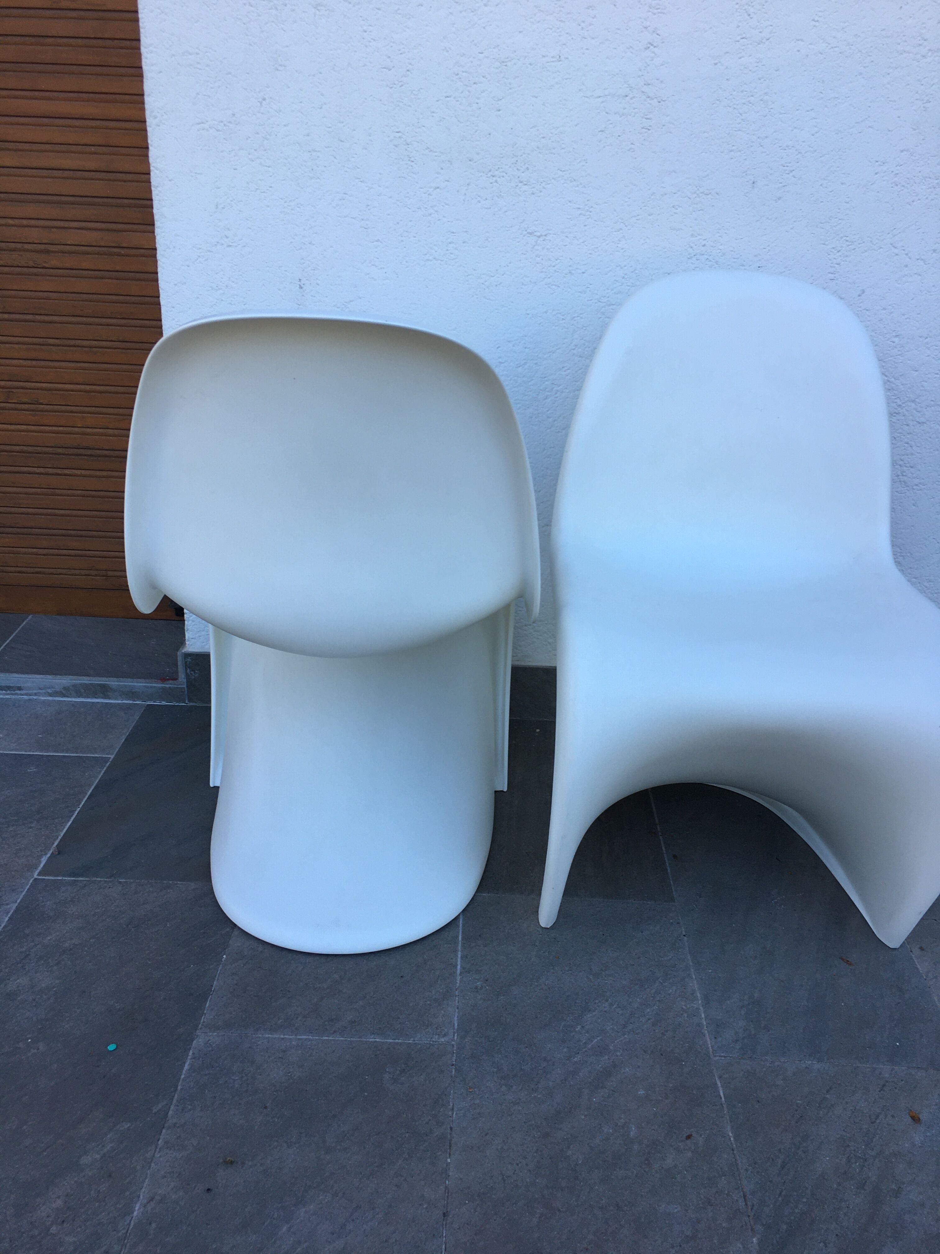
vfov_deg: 61.7
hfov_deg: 48.2
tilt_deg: -21.3
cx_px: 470
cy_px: 627
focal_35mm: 29
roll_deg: -4.0
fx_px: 1050
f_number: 2.2
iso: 25
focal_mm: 4.15
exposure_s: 1/128
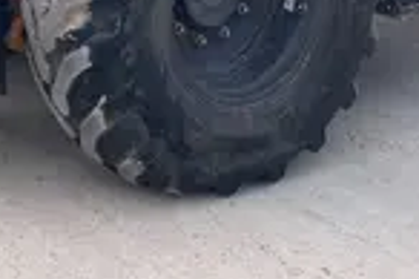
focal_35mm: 110
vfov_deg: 11.2
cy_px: -289
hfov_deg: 18.5
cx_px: 100
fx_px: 1279
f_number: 1.8
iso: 20
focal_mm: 3.99
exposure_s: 1/867
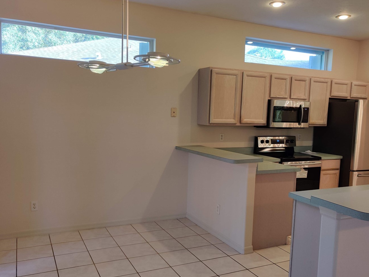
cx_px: 182
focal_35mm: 33
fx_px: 352
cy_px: 145
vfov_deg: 42.9
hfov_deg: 55.3
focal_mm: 4.75
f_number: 1.65
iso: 160
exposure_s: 1/100
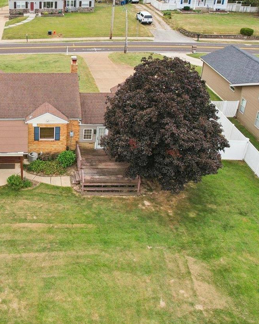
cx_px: 40
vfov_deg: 45.3
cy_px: 117
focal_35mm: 40
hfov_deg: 35.7
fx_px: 383
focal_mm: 8.4
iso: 100
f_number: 2.8
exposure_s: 1/500
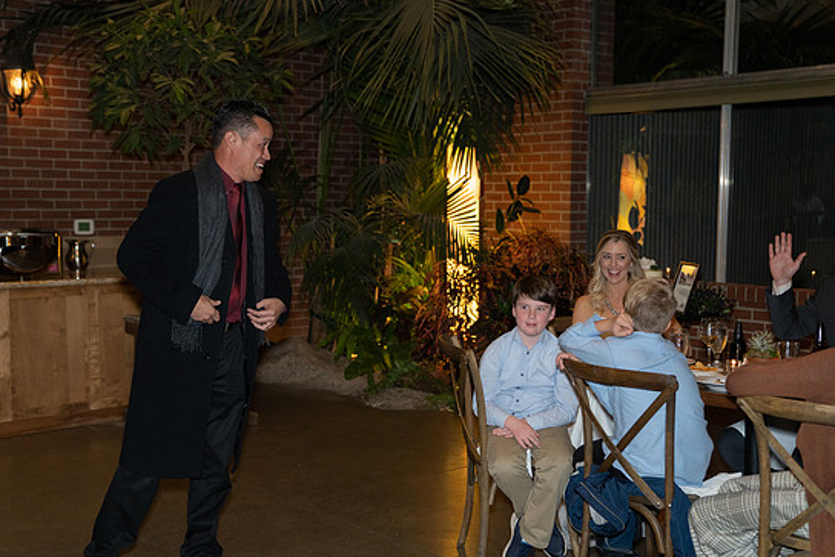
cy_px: 289
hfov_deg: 41.1
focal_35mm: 48
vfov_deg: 28.1
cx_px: 439
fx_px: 1114
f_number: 2.8
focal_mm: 45
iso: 2000
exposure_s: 1/125
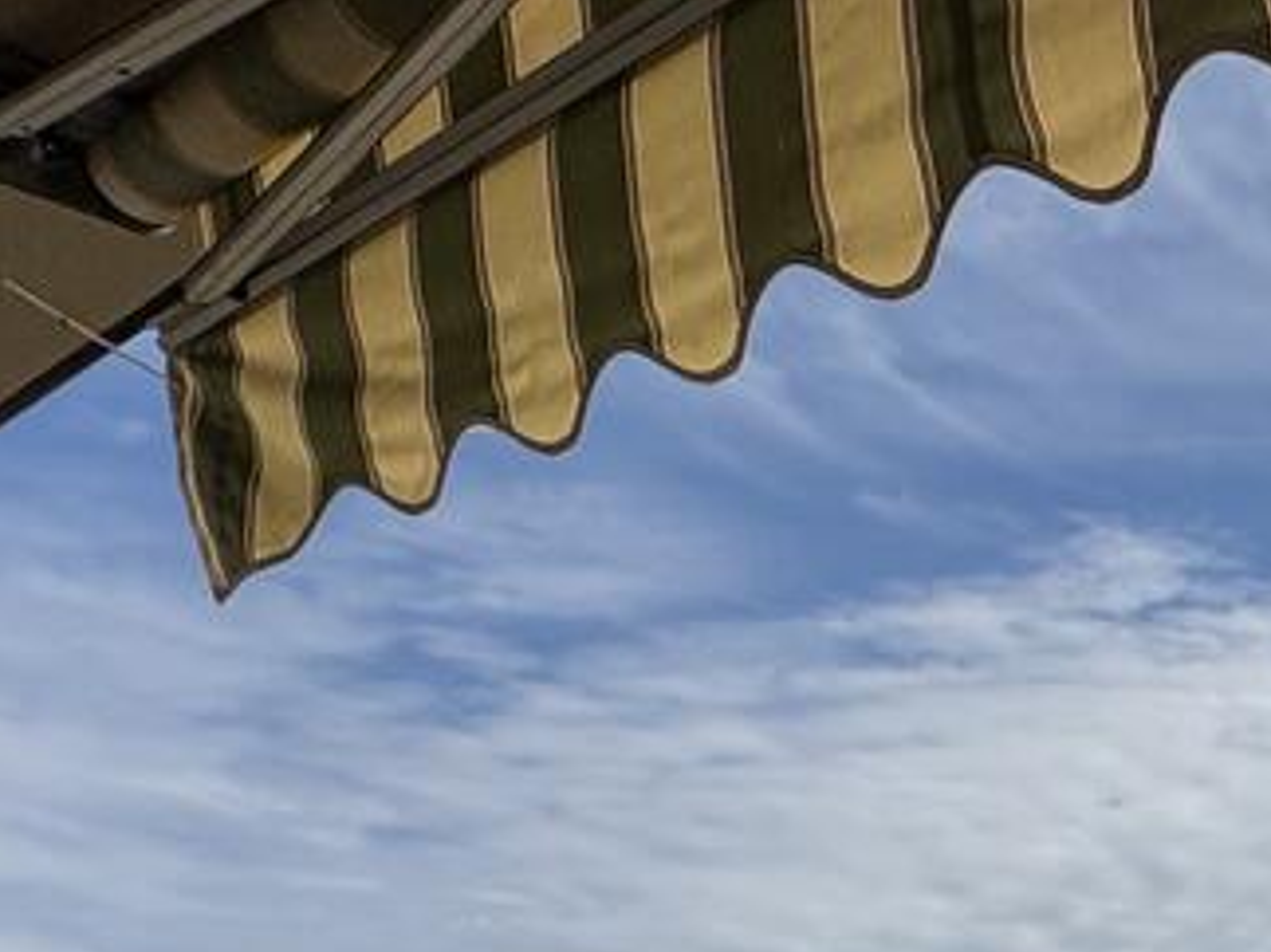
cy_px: 1322
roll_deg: +2.2
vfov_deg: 23.7
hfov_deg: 27.3
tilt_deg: +1.7
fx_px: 1909
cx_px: 1846
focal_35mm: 52
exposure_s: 1/5263
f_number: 2.2
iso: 50
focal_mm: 2.22
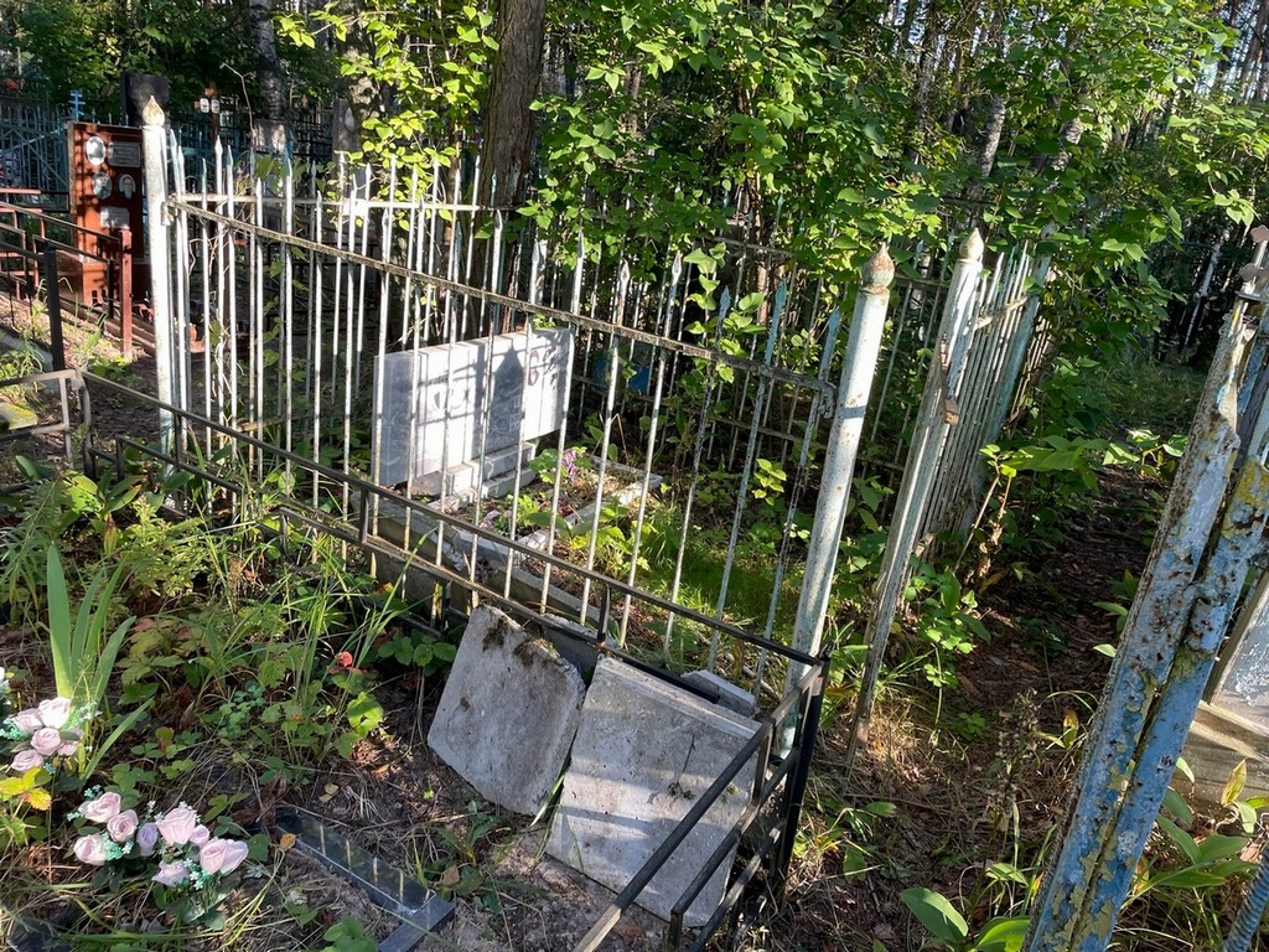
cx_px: 634
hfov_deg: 67.3
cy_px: 476
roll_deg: -5.3
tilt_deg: -11.7
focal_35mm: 26
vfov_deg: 53.1
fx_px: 953
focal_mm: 4.2
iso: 40
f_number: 1.6
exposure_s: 1/121
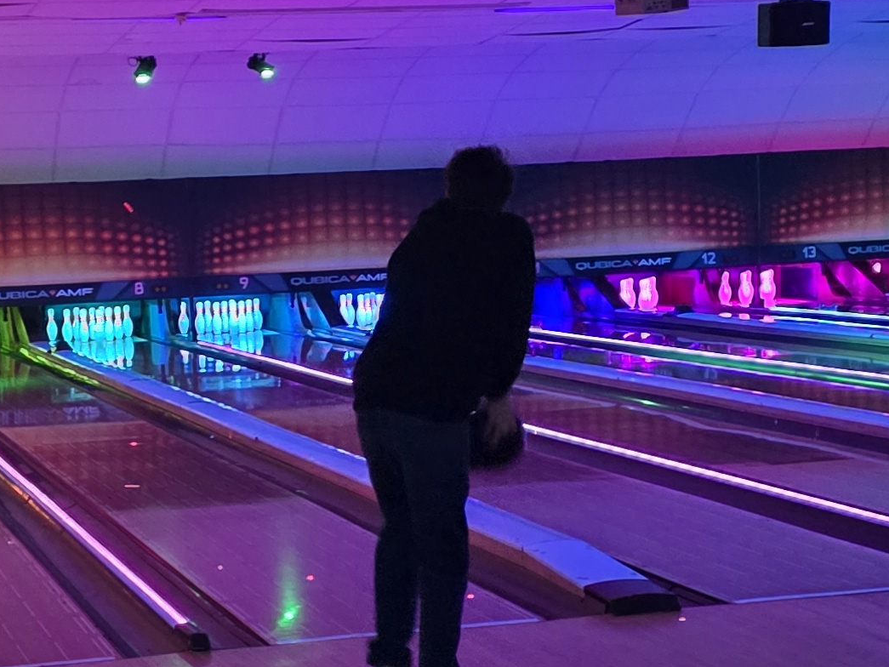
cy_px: 488
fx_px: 2260
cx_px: 332
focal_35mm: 88
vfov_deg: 16.7
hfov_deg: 22.2
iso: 1250
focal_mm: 6.3
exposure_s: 1/60
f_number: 1.7
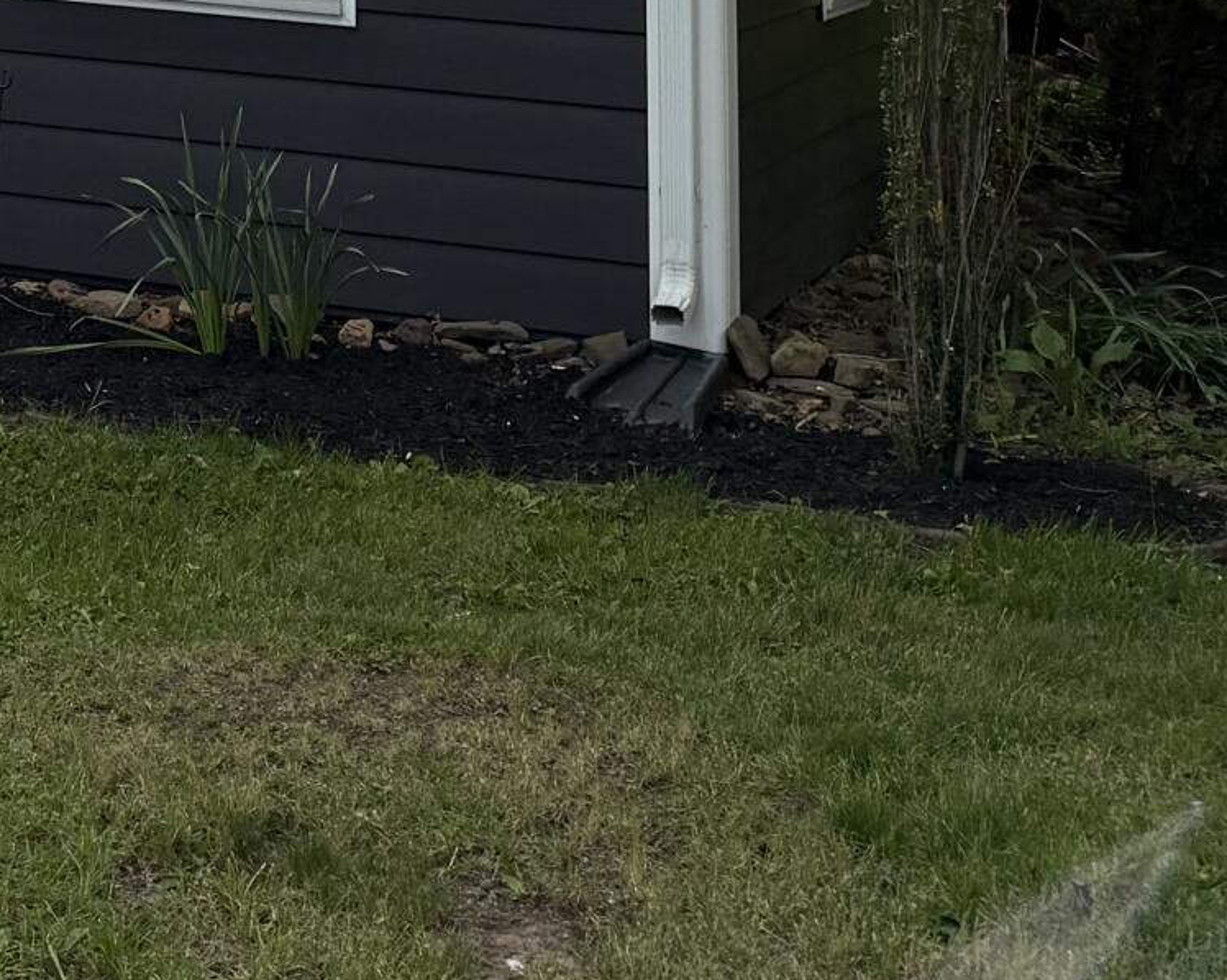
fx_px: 3413
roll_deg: -2.0
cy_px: -787
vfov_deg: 14.4
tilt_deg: +8.4
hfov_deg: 18.7
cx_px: -430
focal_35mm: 94
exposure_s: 1/3021
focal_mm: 6.76
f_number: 1.78
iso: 100
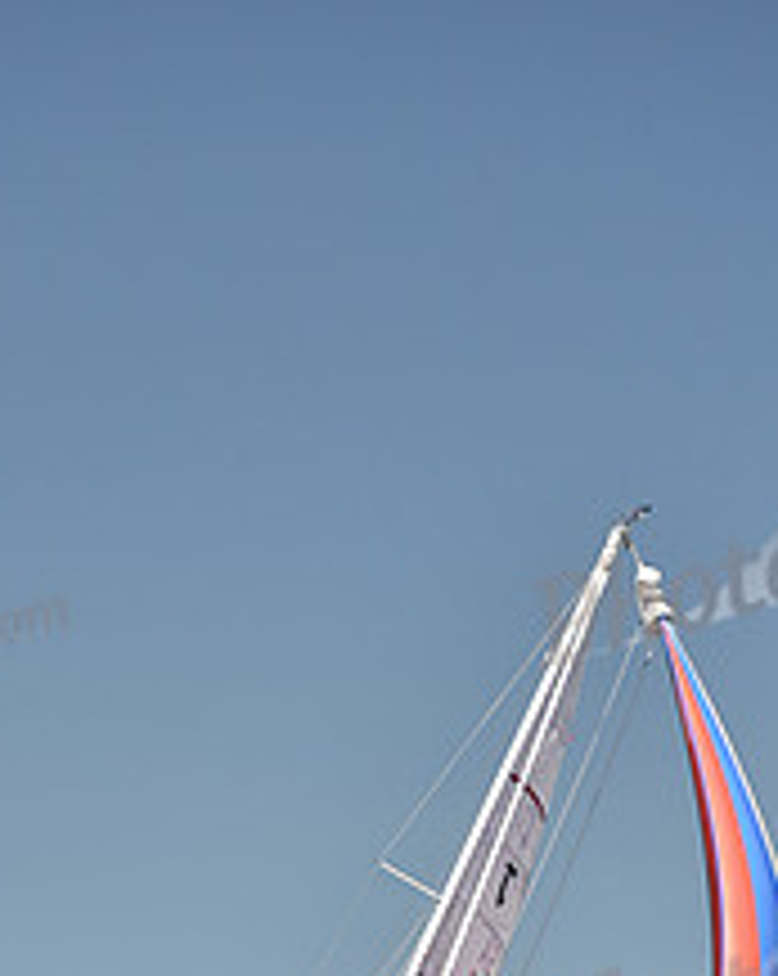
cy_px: 1264
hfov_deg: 7.9
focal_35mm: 196
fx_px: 5653
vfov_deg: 9.7
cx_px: 304
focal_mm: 78
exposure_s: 1/800
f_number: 4
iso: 250
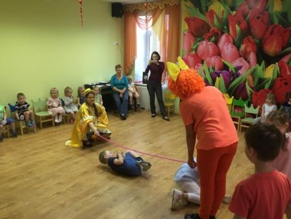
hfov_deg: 61.7
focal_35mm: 29
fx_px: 244
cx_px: 146
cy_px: 110
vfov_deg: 48.2
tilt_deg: -13.6
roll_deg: -1.7
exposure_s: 1/33
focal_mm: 4.15
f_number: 2.2
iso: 80
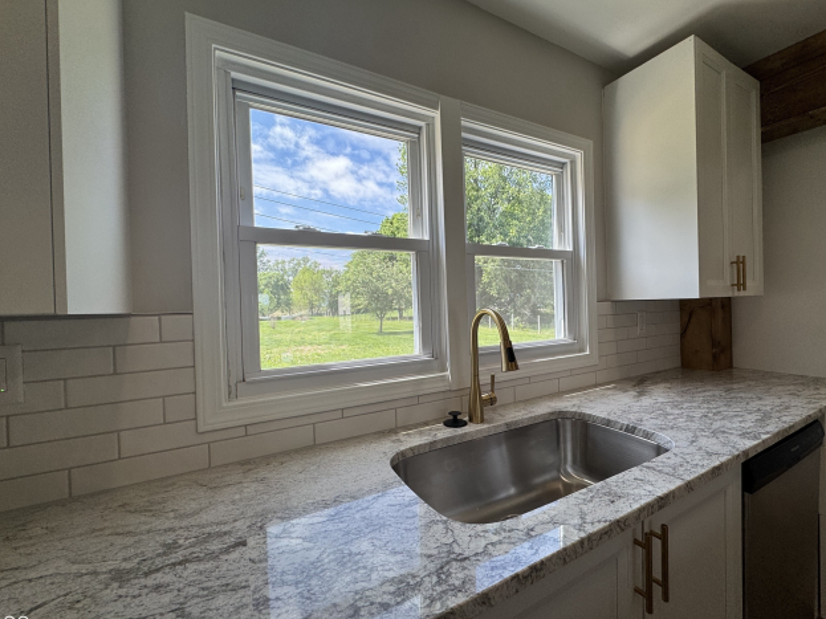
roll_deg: +1.2
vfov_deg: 81.7
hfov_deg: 98.1
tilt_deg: -0.6
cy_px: 310
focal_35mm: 15
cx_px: 433
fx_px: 358
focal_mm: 2.22
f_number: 2.2
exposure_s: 1/370
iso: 40
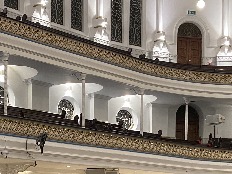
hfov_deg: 24.7
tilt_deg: +0.5
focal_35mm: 79
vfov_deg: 17.7
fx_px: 529
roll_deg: -0.7
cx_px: 96
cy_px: 210
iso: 400
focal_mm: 4.25
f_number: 1.8
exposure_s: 1/33
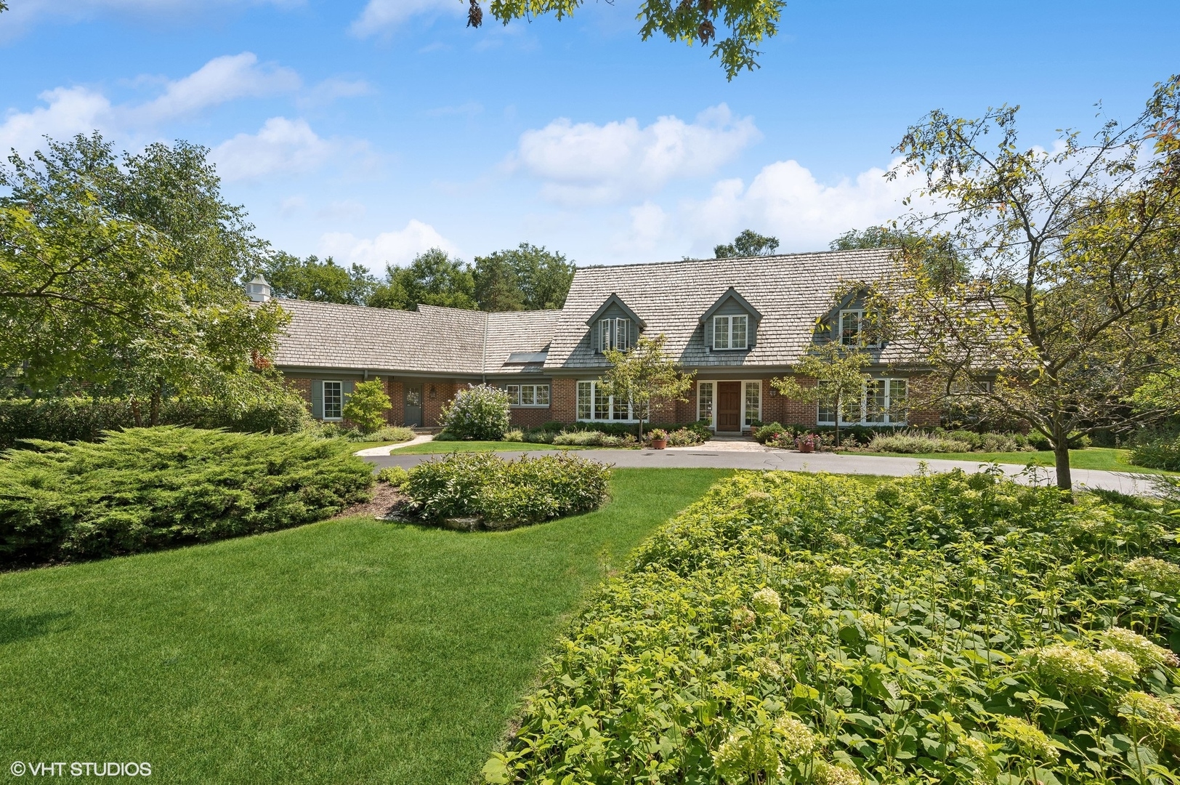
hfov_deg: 104.3
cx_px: 590
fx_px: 459
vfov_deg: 81.1
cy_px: 392
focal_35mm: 14
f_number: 11
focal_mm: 14
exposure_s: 1/60
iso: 100
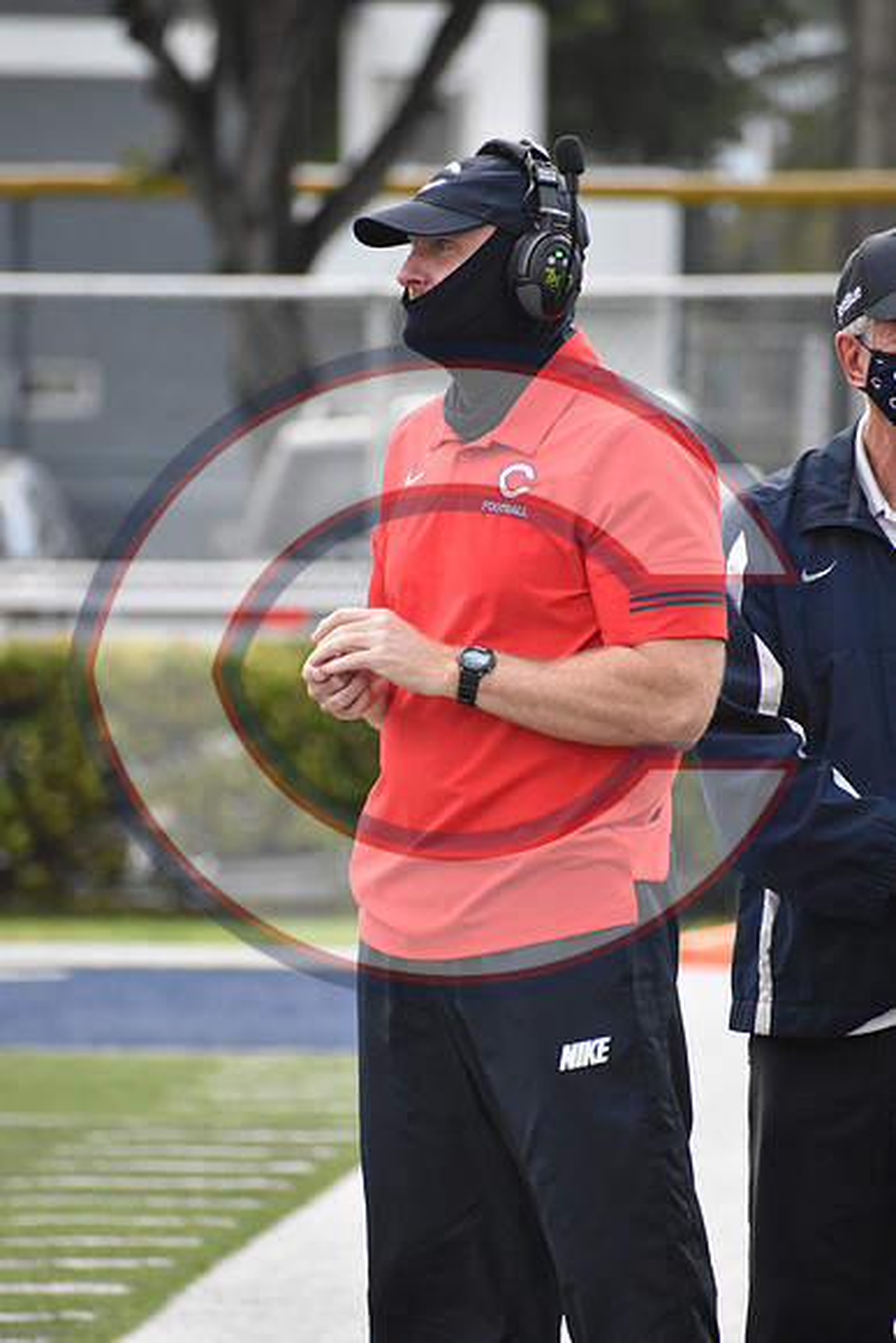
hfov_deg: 3.1
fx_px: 16789
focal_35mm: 450
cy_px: 672
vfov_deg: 4.6
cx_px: 448
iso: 3200
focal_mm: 300
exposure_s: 1/400
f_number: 6.3
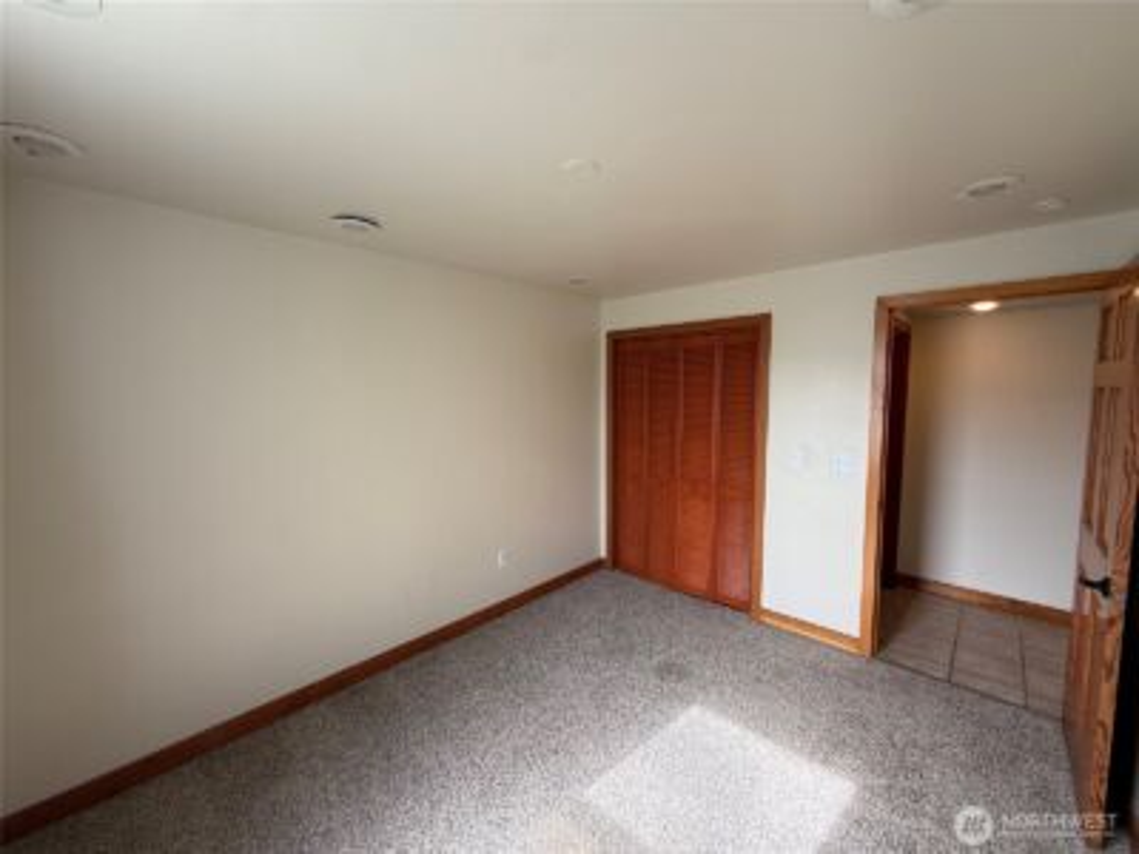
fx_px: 461
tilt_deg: -4.6
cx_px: 570
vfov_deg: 85.7
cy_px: 427
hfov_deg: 102.1
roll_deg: +0.0
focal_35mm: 14
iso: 64
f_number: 2.2
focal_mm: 2.22
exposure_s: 1/99
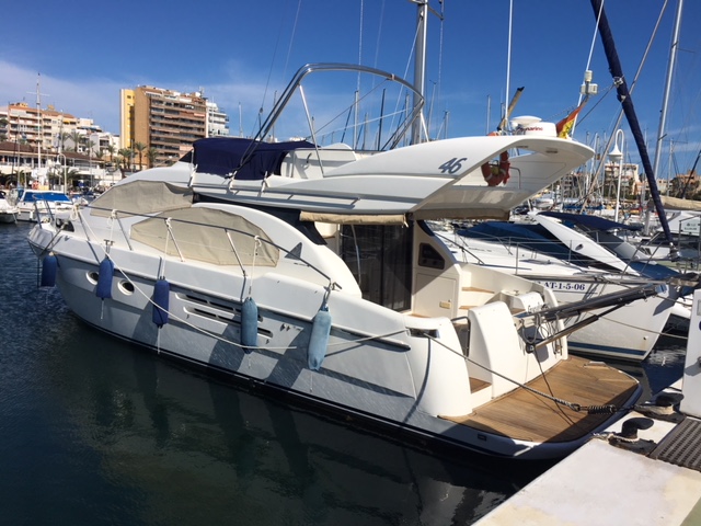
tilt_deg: -7.4
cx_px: 350
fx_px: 587
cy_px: 263
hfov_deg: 61.7
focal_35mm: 29
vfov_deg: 48.2
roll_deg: -1.6
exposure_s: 1/4525
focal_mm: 4.15
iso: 25
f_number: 2.2
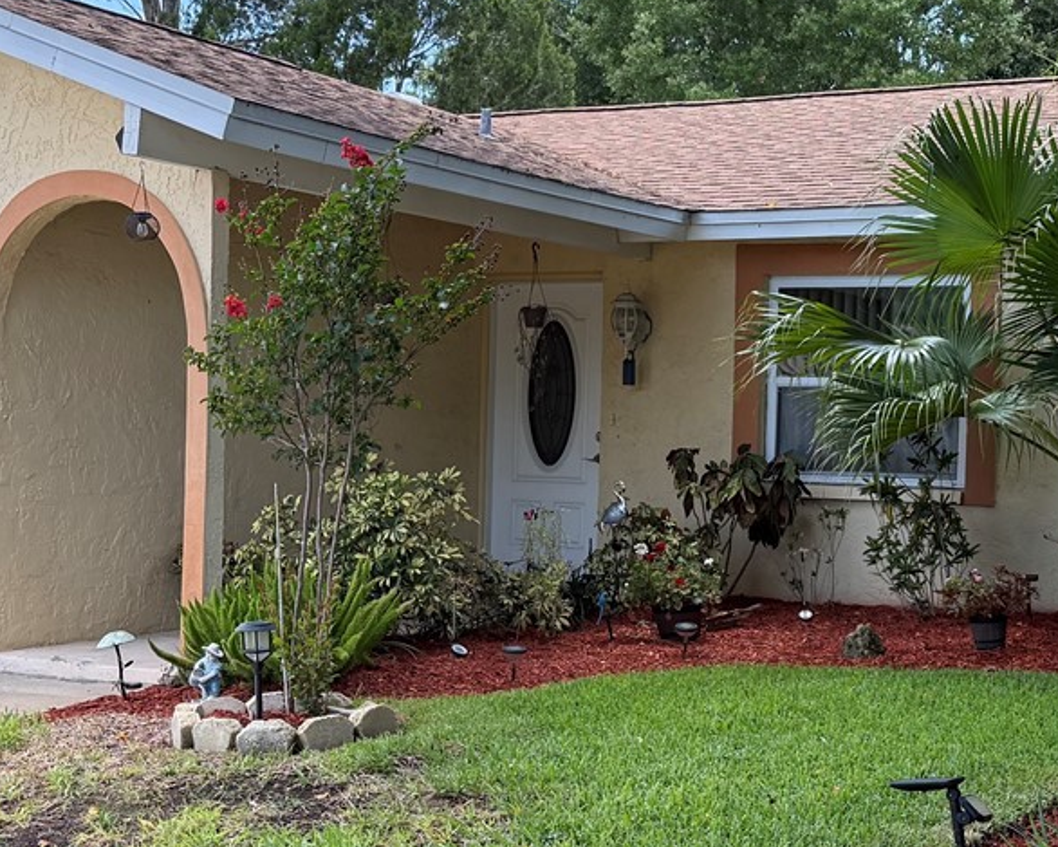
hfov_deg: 29.4
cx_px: 677
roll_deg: -1.8
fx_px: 2004
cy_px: 511
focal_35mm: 64
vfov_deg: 23.8
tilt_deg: -2.0
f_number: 1.78
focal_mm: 6.76
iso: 100
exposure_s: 1/750
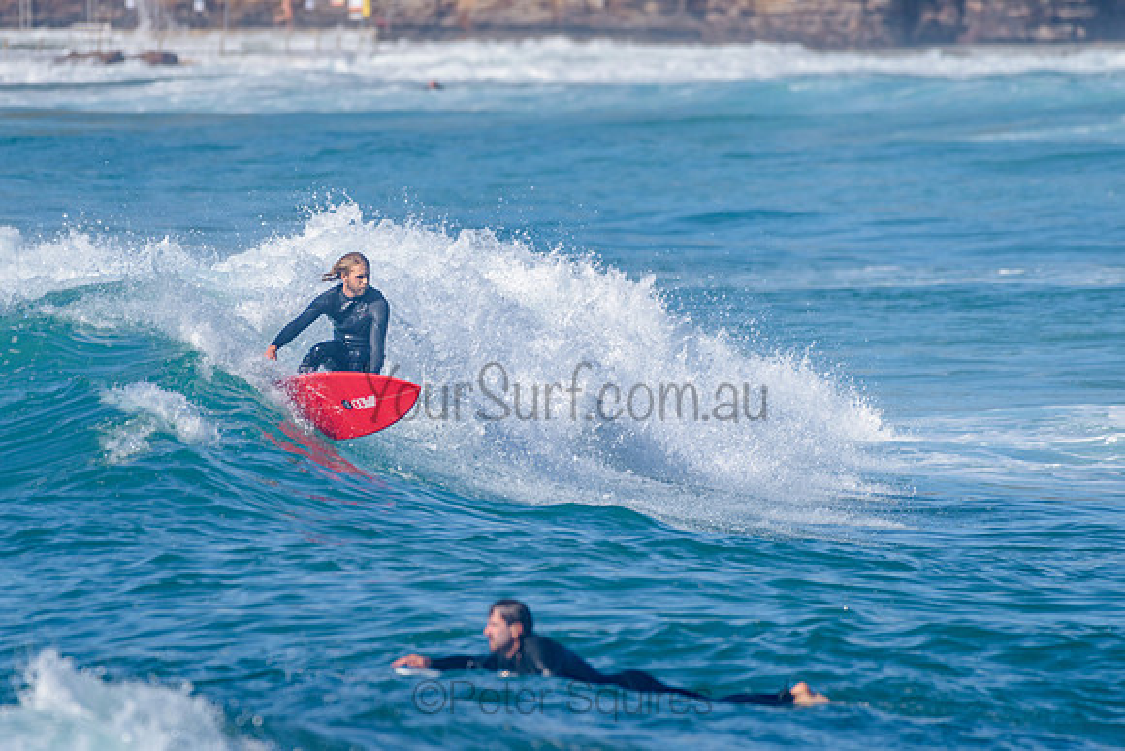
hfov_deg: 3.4
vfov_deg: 2.2
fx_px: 19153
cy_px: 293
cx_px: 495
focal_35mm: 613
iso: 160
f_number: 5.6
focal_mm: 500
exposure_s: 1/2000
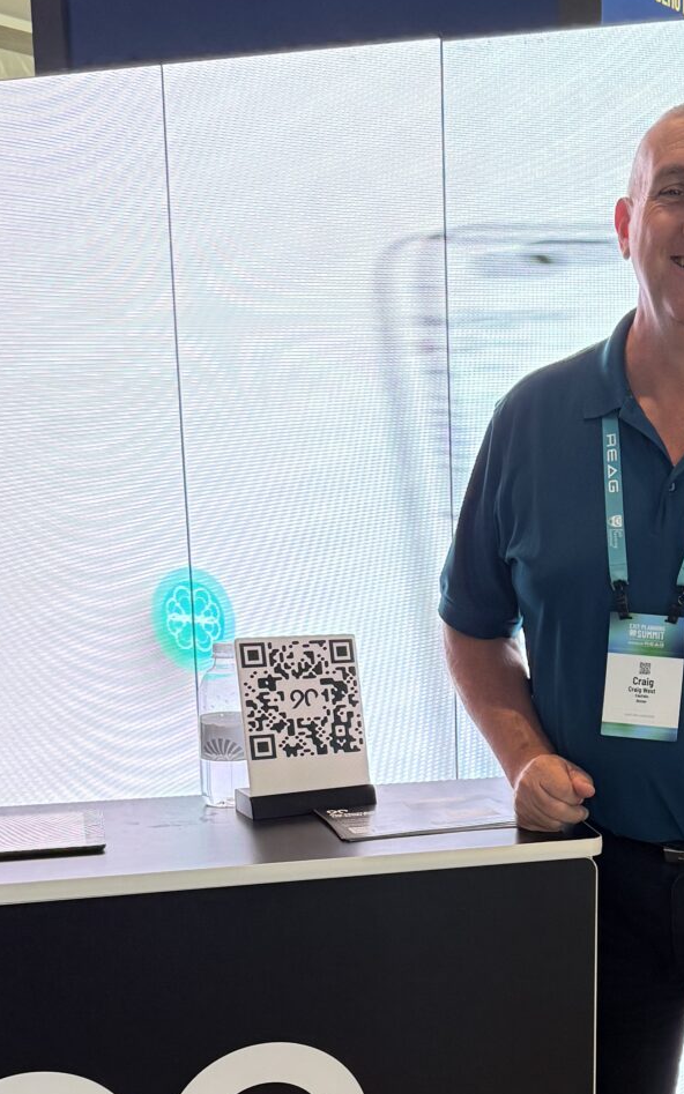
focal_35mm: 55
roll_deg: -2.1
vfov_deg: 36.4
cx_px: 678
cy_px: 760
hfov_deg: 22.7
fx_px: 1640
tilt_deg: -12.1
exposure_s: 1/60
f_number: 1.78
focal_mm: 6.76
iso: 250
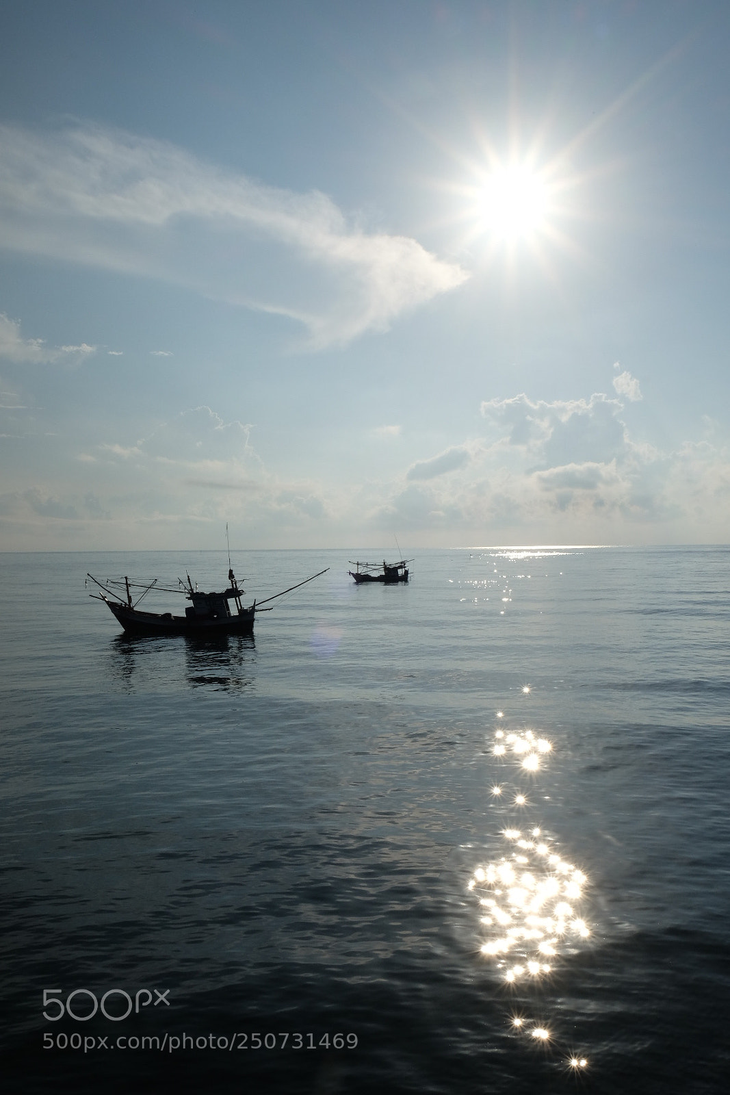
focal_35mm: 32
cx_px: 365
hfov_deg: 41.1
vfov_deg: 58.7
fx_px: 973
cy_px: 548
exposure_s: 1/750
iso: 500
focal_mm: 21.4
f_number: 22
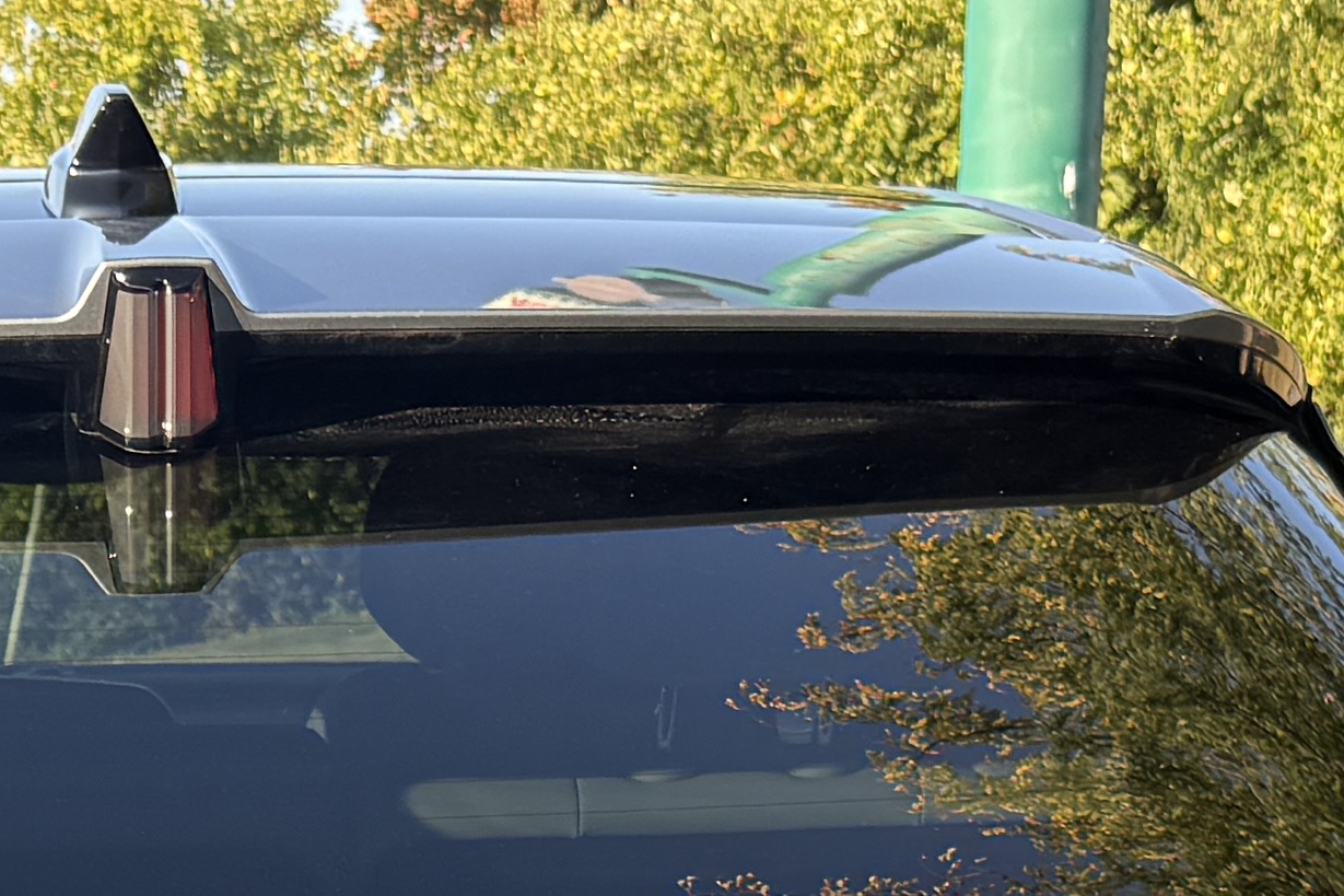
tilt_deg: -15.5
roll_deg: +0.8
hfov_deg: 17.5
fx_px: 4330
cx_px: 252
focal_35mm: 116
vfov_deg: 11.0
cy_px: 1599
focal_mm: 6.76
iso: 80
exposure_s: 1/671
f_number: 1.78
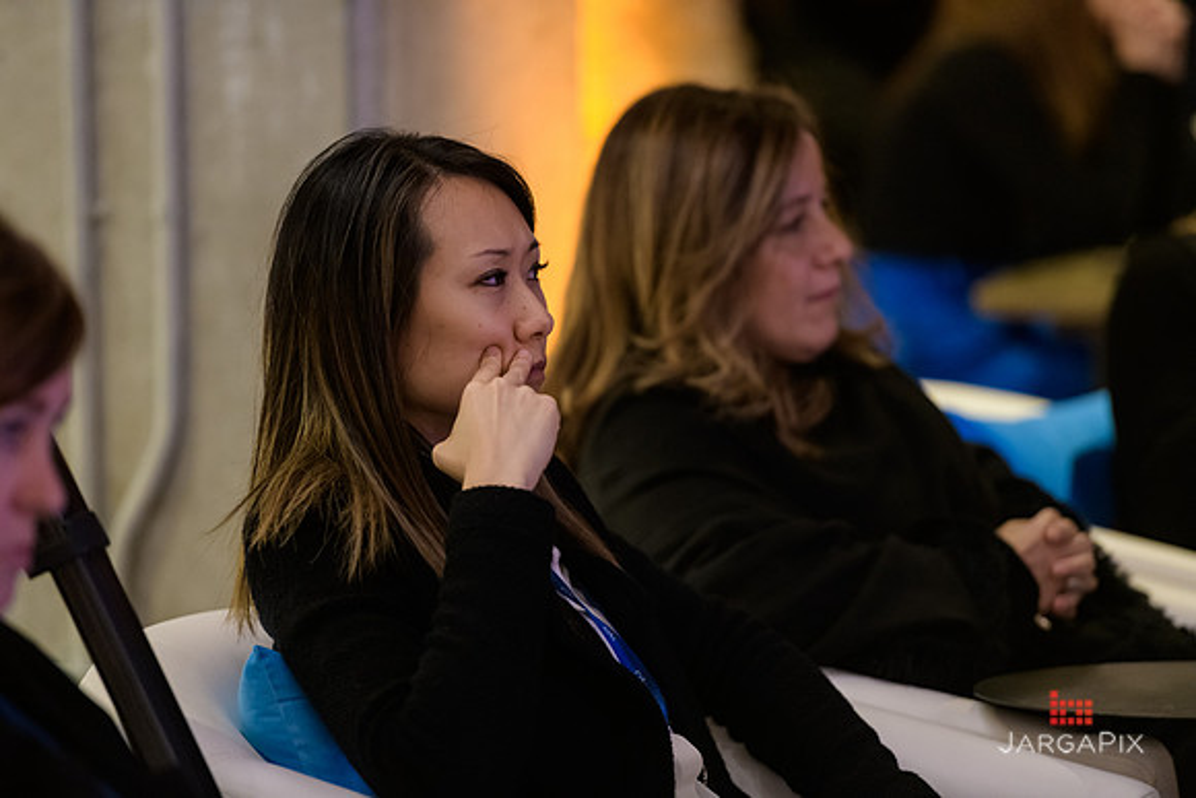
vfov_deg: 6.9
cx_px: 598
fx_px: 6646
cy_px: 399
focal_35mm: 200
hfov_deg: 10.3
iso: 3200
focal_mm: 200
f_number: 3.2
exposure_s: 1/50
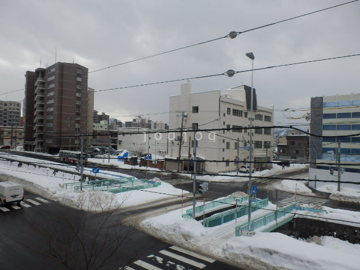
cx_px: 180
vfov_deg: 56.8
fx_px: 250
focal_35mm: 24
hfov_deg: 71.6
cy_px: 135
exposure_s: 1/160
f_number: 7.9
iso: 80
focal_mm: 4.2
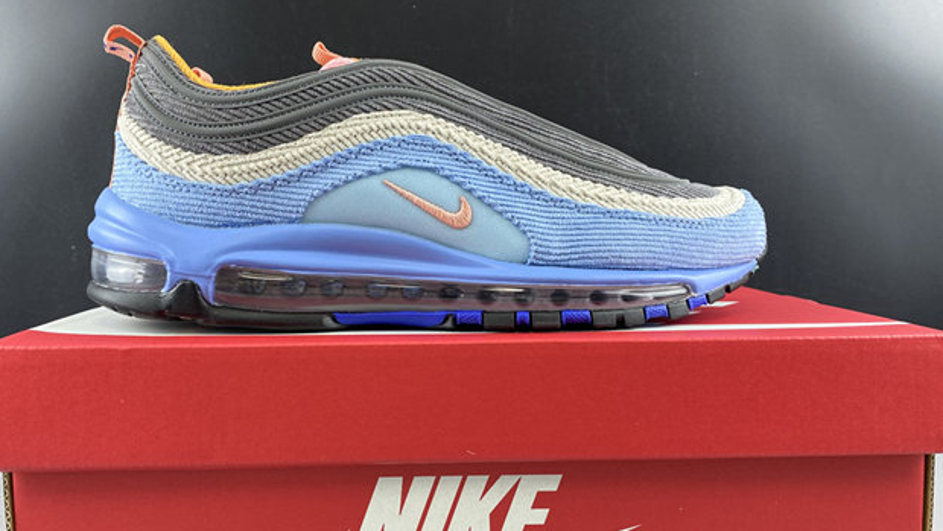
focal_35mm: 32
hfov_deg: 61.0
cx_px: 444
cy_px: 297
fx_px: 800
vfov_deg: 36.6
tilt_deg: -4.4
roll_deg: +0.7
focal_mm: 4.25
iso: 64
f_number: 1.8
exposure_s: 1/50
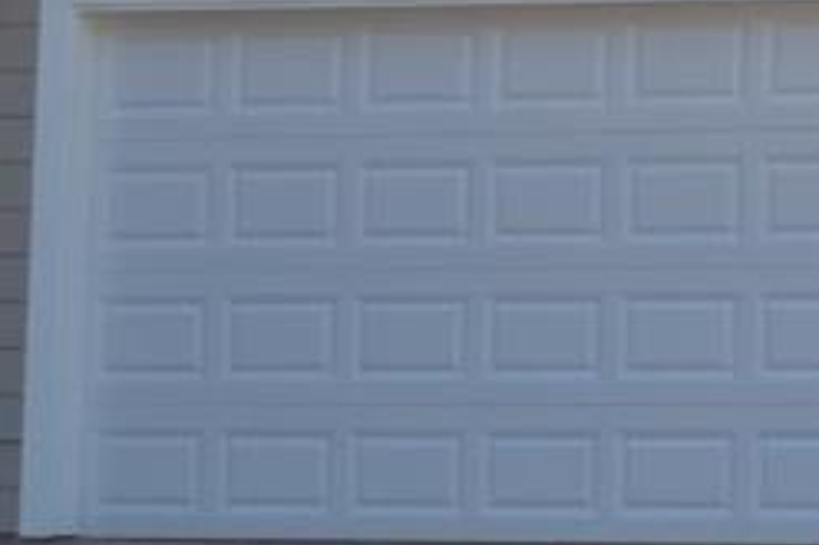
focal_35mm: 218
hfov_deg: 8.7
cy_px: -56
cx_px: 1915
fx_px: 4956
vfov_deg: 6.3
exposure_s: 1/200
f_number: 5
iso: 100
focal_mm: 24
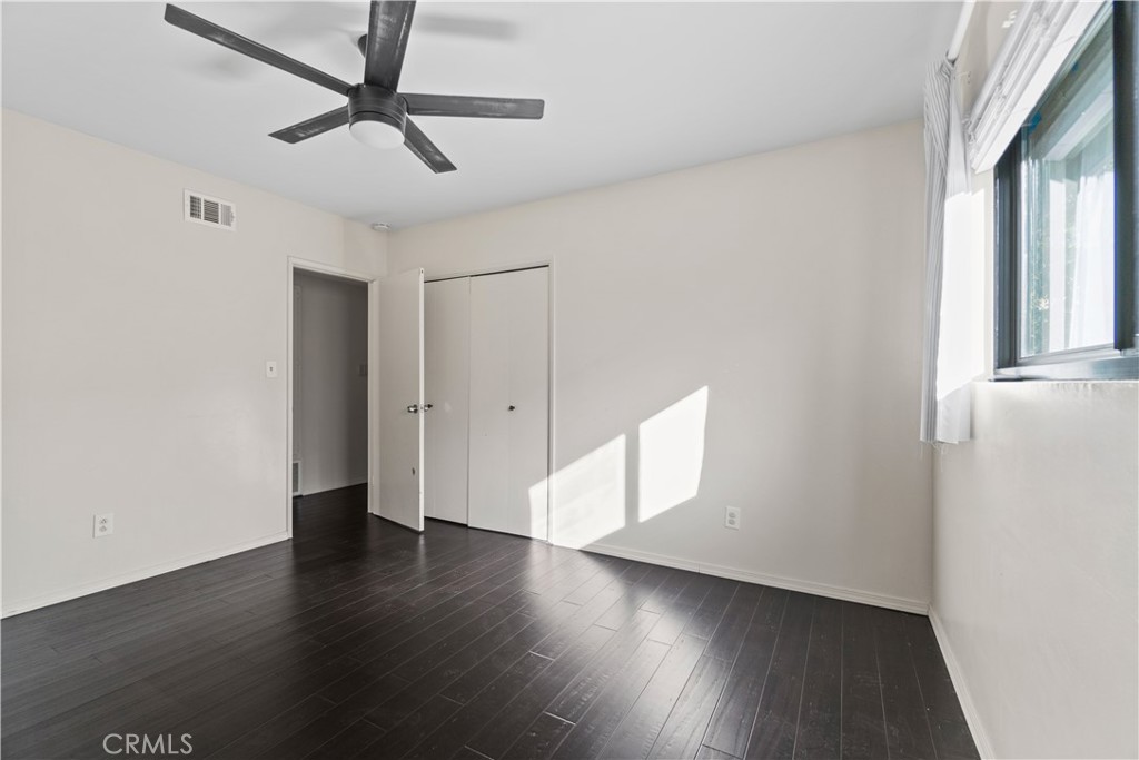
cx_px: 570
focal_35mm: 15
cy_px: 380
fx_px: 475
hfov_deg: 100.4
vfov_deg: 77.3
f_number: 4
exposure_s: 1/10
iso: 200
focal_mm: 10
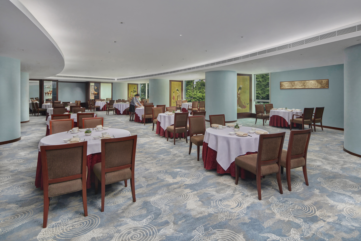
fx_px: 191
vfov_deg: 64.6
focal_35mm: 19
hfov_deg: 86.9
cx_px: 180
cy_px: 120
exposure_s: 1/20
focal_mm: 19
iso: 250
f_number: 11
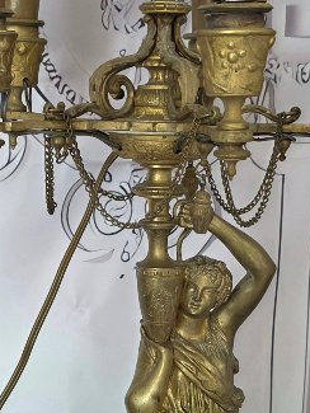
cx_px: 123
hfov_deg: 17.4
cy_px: 314
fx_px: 1014
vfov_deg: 22.8
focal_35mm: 85
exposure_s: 1/100
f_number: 1.7
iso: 250
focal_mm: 6.3
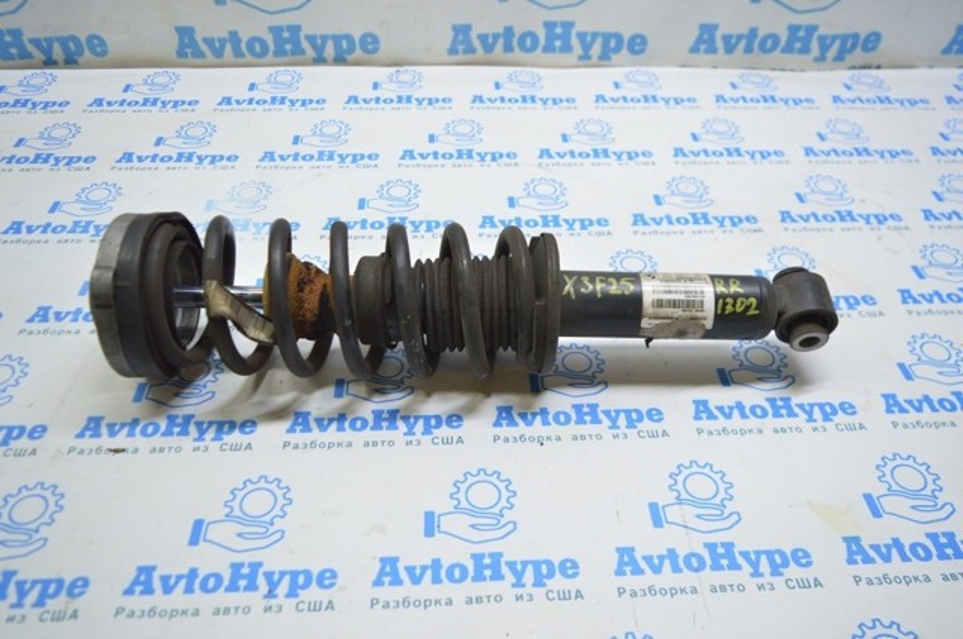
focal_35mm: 30
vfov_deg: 43.5
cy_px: 320
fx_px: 801
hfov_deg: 62.0
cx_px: 482
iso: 400
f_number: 3.5
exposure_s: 1/50
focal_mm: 20
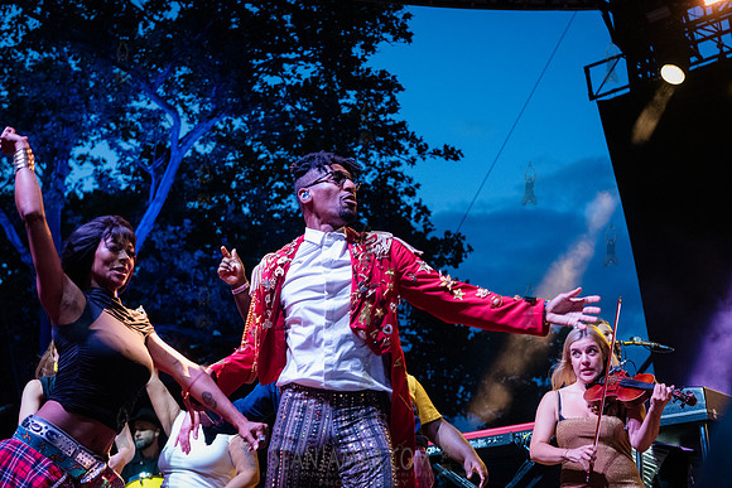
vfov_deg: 21.9
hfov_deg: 32.4
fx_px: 1261
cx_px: 366
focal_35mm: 62
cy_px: 244
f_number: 4
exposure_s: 1/500
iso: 6400
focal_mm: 62
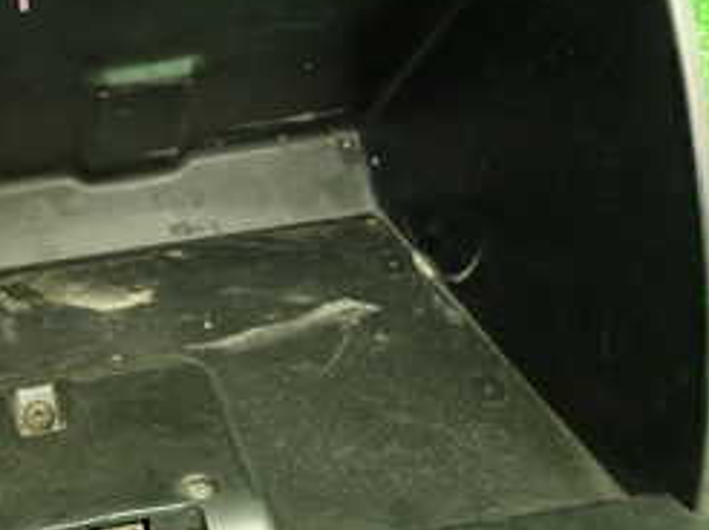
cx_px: 78
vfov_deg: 24.0
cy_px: 288
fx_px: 1248
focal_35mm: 61
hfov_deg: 30.4
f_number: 2
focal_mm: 4.5
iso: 640
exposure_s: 1/30
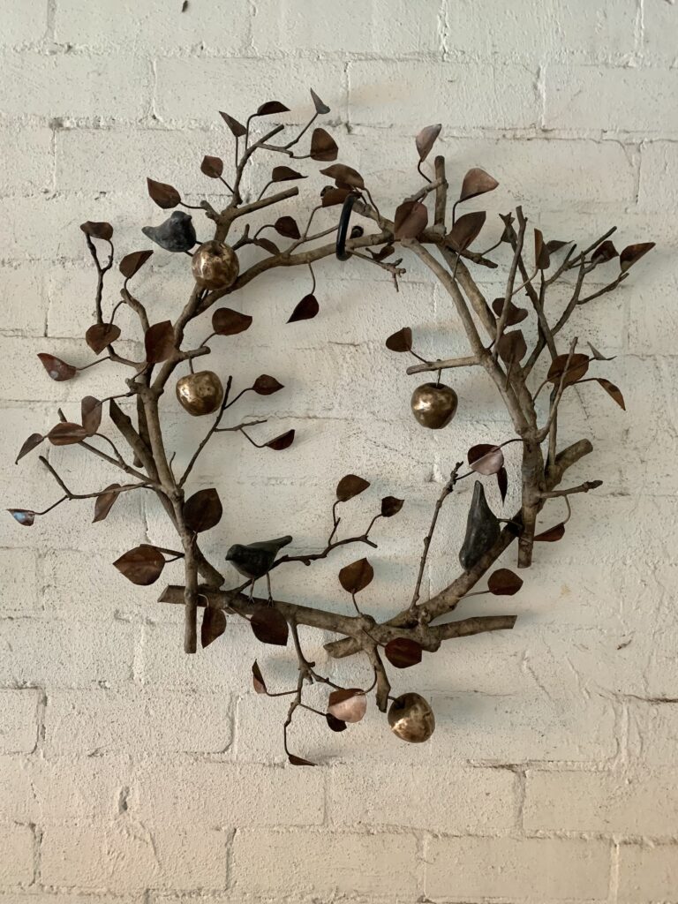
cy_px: 452
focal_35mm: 26
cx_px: 339
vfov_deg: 67.3
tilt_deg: -2.0
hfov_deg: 53.1
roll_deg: -1.3
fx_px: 679
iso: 400
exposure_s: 1/54
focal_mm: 4.25
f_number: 1.8
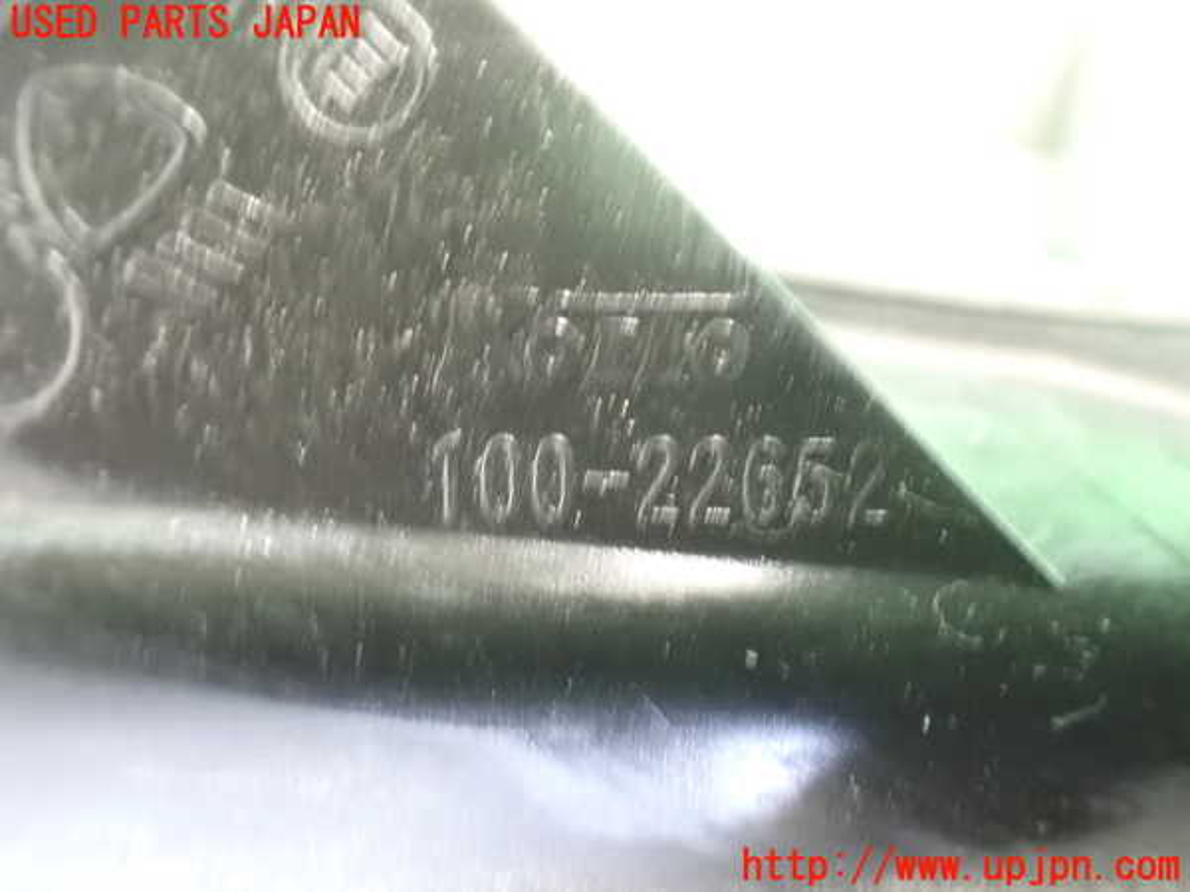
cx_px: 595
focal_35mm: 30
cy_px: 446
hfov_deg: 60.0
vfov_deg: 46.8
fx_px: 1031
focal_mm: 5.4
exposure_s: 1/13
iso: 1600
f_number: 2.3
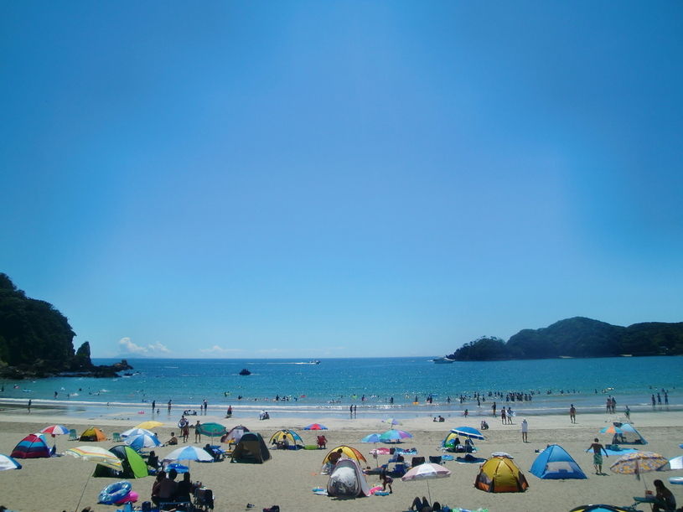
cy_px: 256
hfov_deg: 63.5
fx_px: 552
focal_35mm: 28
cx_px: 342
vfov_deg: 49.7
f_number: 7.8
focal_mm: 4.65
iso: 64
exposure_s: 1/320
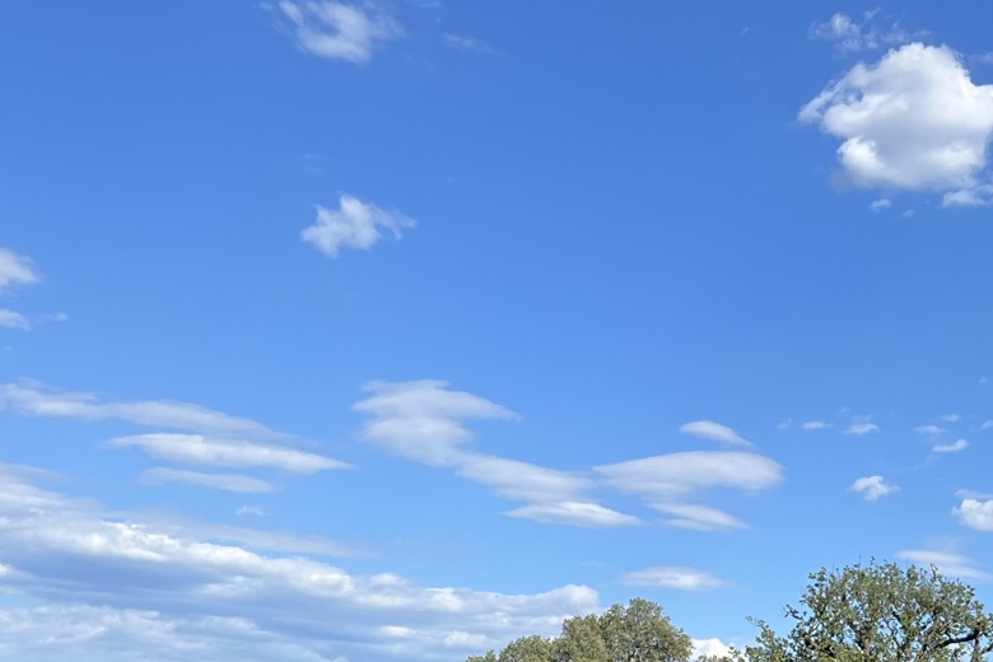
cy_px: 894
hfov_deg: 27.5
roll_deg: -3.5
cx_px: 884
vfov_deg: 17.8
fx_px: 1958
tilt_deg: -0.2
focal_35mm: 71
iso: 50
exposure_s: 1/2755
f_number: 1.6
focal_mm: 5.1
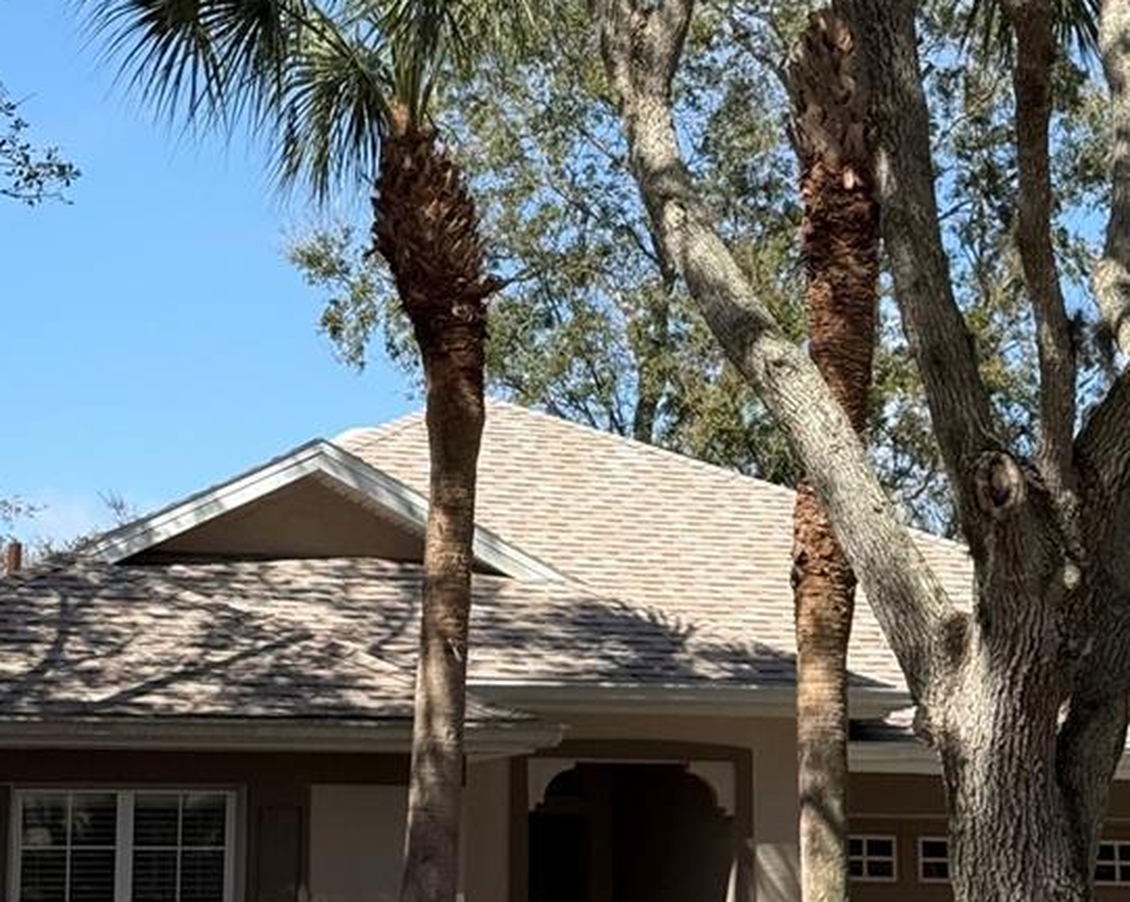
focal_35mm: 104
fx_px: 3476
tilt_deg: +11.5
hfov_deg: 18.5
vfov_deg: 14.8
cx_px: 599
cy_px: 305
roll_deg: +0.2
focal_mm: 6.76
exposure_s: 1/4098
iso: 100
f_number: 1.78
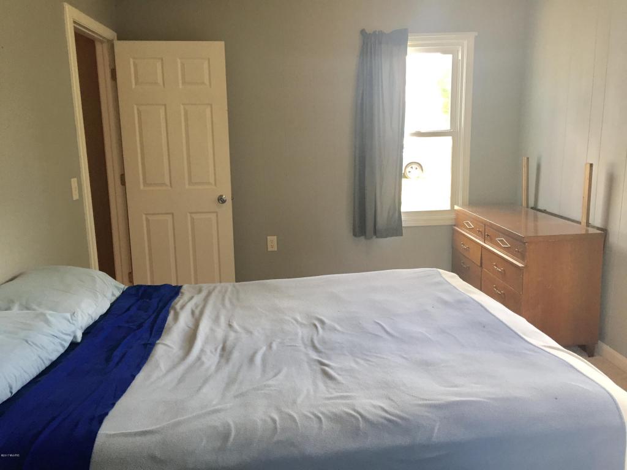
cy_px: 235
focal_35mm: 29
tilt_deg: -9.3
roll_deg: +0.8
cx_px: 314
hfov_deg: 61.7
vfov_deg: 48.2
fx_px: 525
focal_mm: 4.15
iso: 40
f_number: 2.2
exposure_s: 1/30
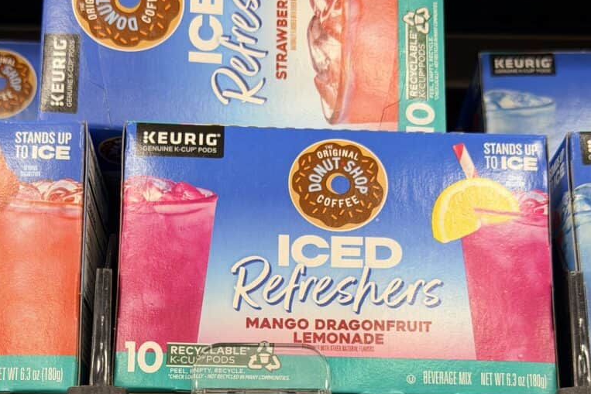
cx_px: 295
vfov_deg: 19.8
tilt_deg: +11.9
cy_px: 386
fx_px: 1100
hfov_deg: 30.1
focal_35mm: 67
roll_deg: +0.2
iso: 64
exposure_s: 1/60
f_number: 1.78
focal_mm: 6.76
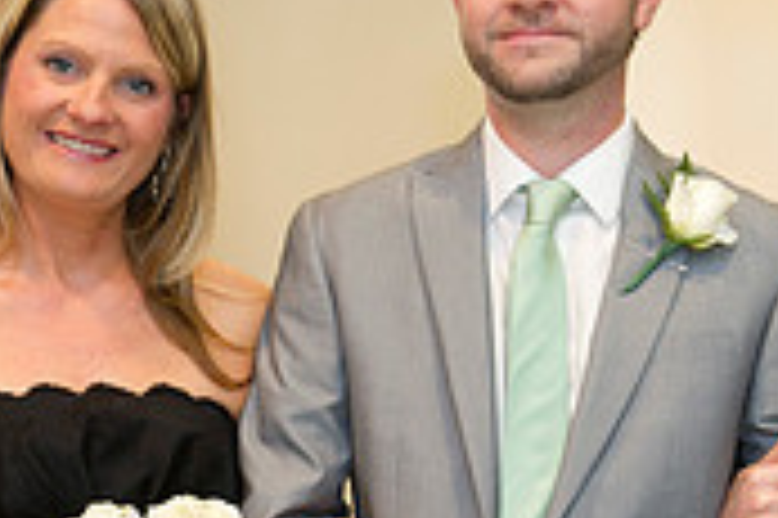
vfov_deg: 9.7
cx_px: 310
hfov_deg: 14.6
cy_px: 495
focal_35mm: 141
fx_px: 3044
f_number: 2.8
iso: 800
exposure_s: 1/160
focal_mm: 42
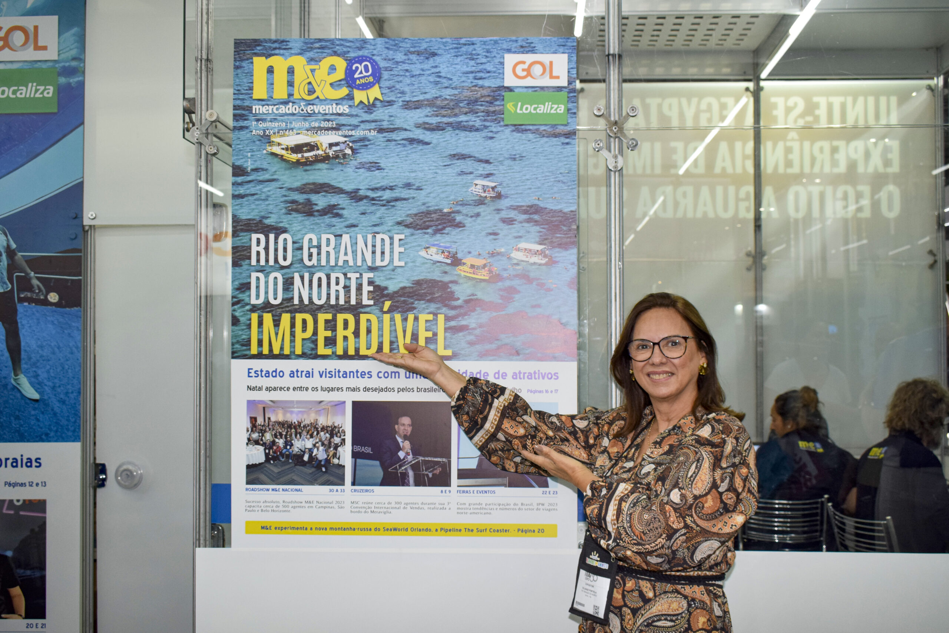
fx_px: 949
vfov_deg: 36.9
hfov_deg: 53.1
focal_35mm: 36
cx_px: 474
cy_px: 316
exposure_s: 1/125
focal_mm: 24
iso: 800
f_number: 5.6
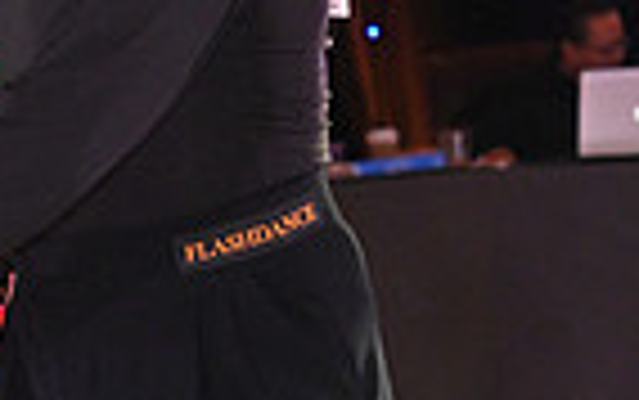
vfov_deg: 4.2
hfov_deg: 6.7
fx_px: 5455
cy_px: 620
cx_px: -25
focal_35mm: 313
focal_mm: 75
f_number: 6.3
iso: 3200
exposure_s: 1/320
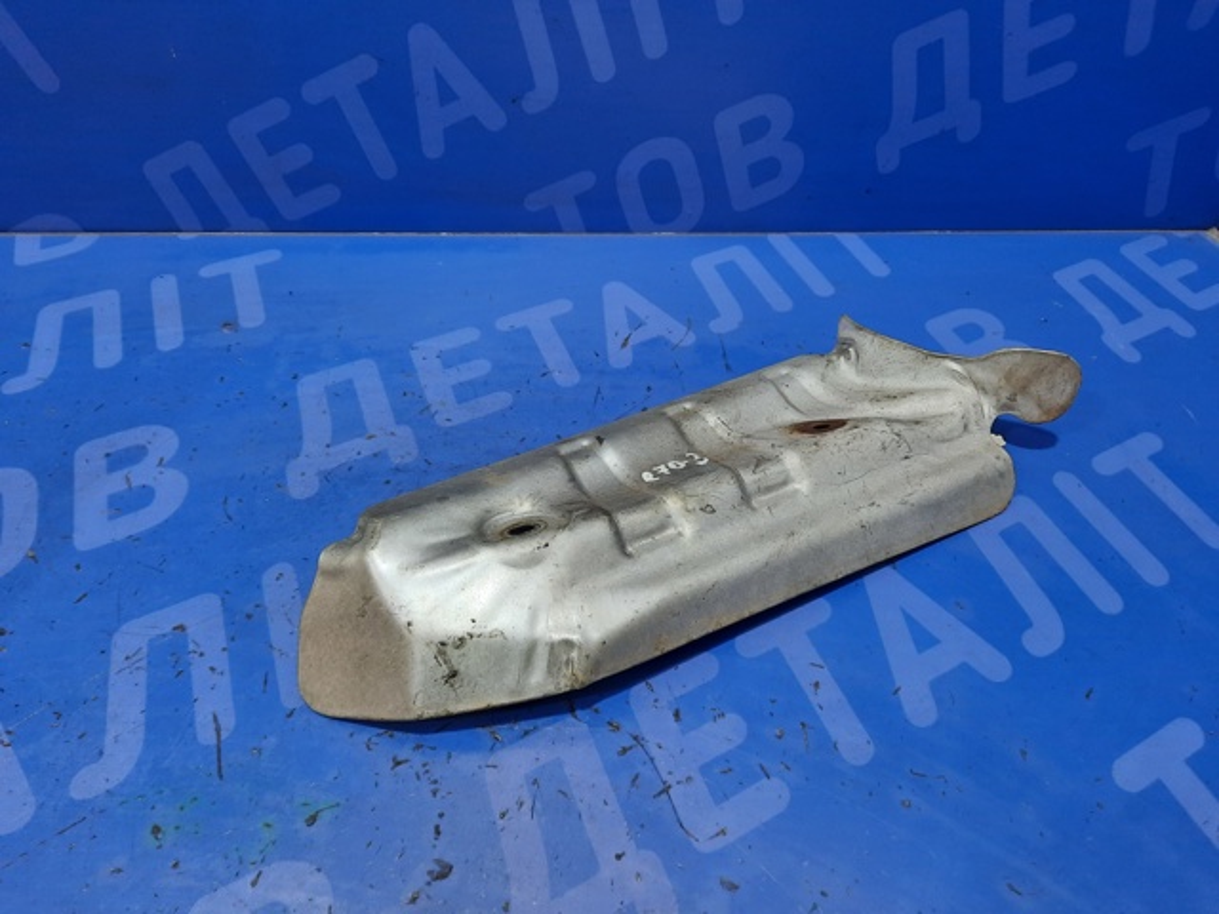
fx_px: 880
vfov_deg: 54.9
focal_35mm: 25
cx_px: 610
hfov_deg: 69.4
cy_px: 457
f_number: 2
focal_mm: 4.6
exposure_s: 1/33
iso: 250
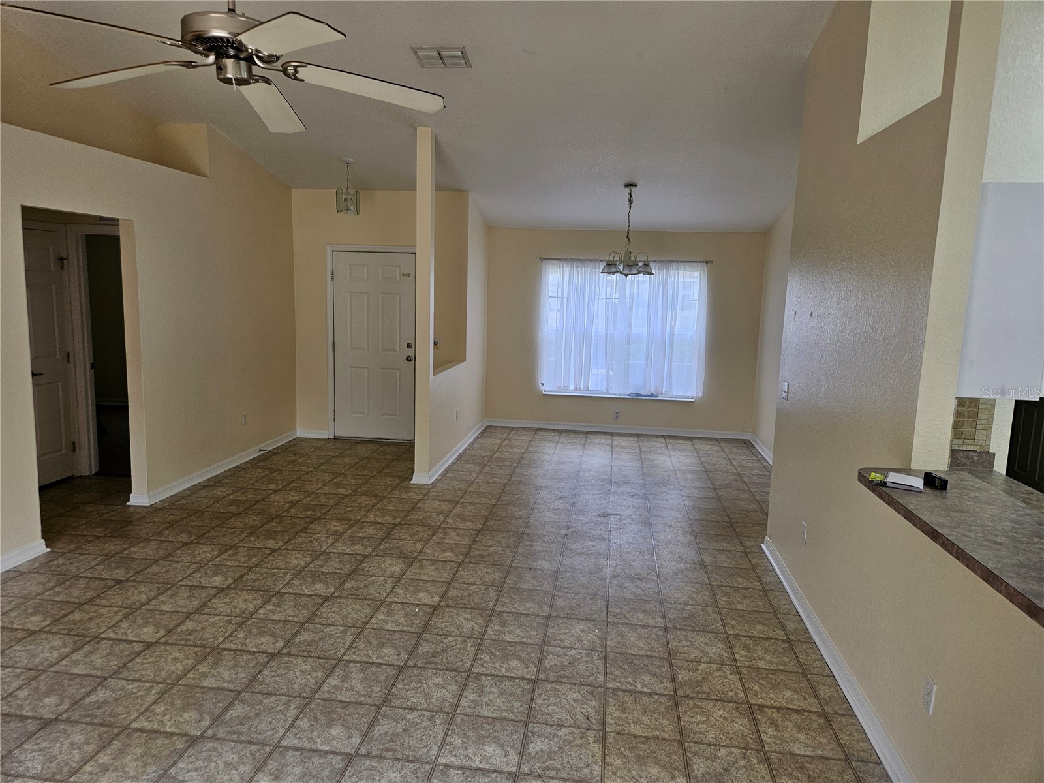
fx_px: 694
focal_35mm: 23
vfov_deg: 58.9
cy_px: 392
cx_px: 522
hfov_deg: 73.9
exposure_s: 1/120
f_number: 1.8
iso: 50
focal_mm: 5.4
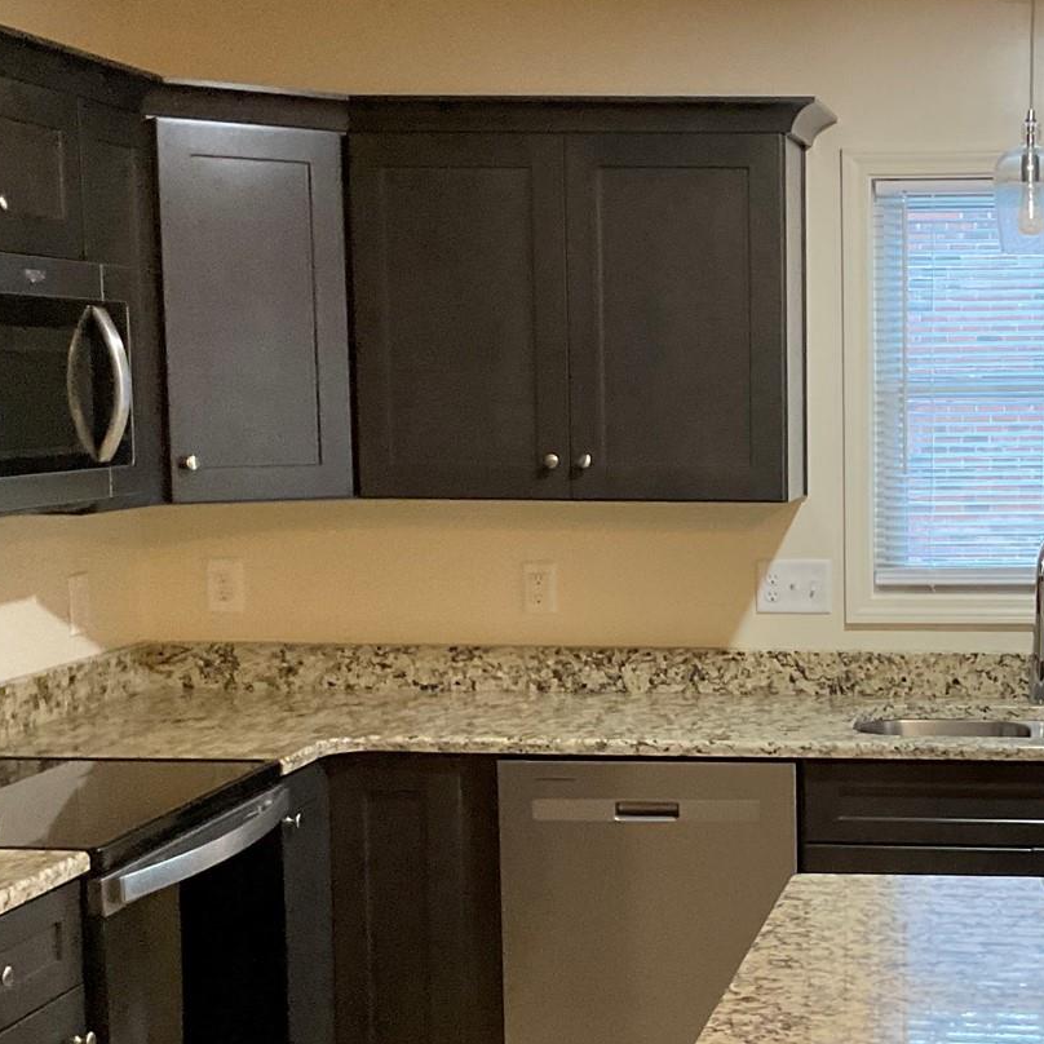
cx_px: 956
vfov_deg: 26.4
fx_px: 2218
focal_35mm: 65
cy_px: 632
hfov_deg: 25.6
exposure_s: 1/60
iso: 250
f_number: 1.8
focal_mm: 3
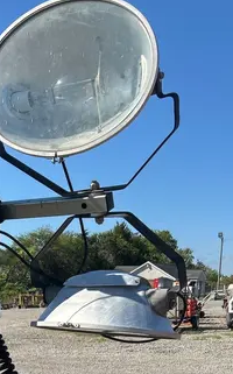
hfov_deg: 20.4
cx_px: 57
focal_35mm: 63
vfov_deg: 29.7
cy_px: 398
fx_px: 642
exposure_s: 1/3257
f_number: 1.5
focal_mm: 5.7
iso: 50
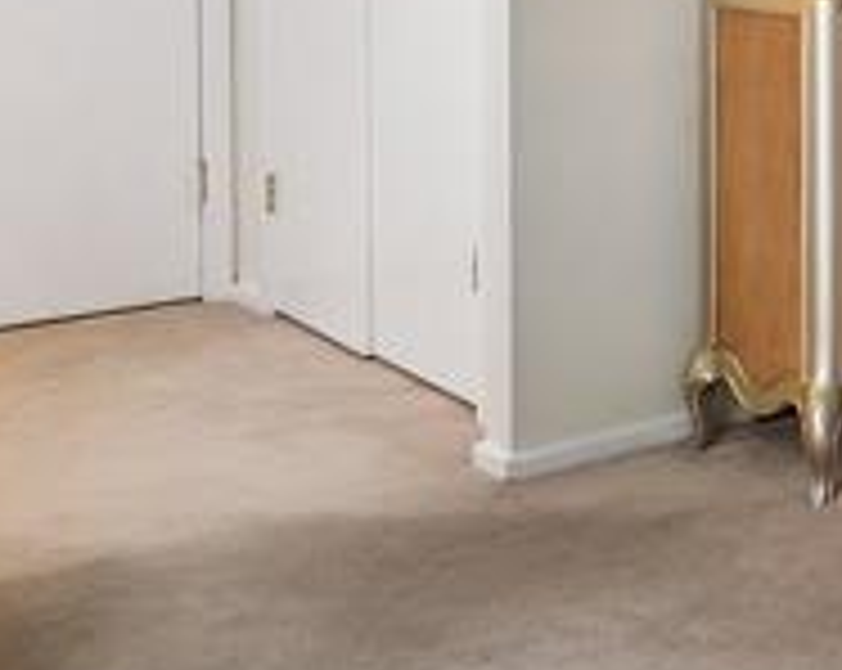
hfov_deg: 21.8
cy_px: -112
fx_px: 1791
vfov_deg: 20.0
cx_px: 1283
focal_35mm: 72
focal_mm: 14
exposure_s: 1/15
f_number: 8
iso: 400
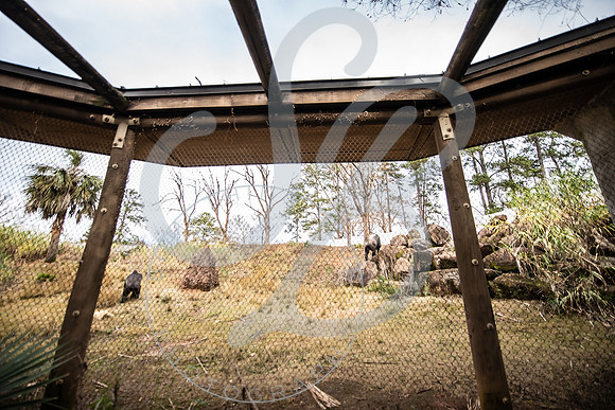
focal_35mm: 14
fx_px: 239
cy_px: 205
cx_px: 308
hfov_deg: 104.2
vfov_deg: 81.2
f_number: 2.8
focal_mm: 14
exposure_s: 1/250
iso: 100
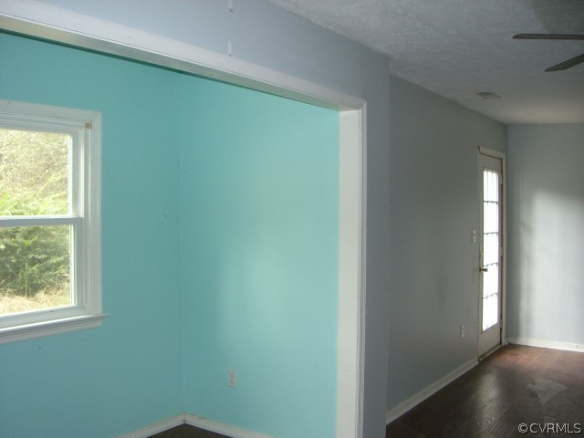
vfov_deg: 37.7
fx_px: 641
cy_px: 219
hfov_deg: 49.0
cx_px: 292
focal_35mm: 38
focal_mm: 6.2
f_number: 2.7
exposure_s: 1/60
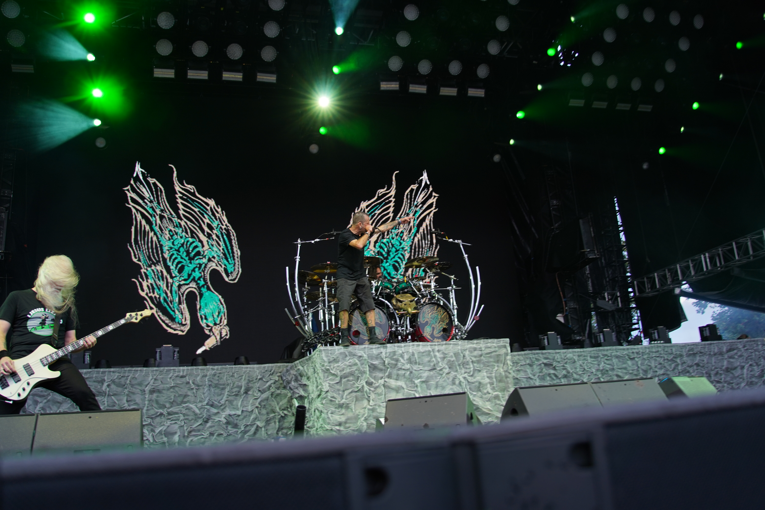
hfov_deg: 61.9
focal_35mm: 30
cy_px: 255
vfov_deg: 43.6
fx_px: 637
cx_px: 382
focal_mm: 30
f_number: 4
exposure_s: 1/125
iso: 320
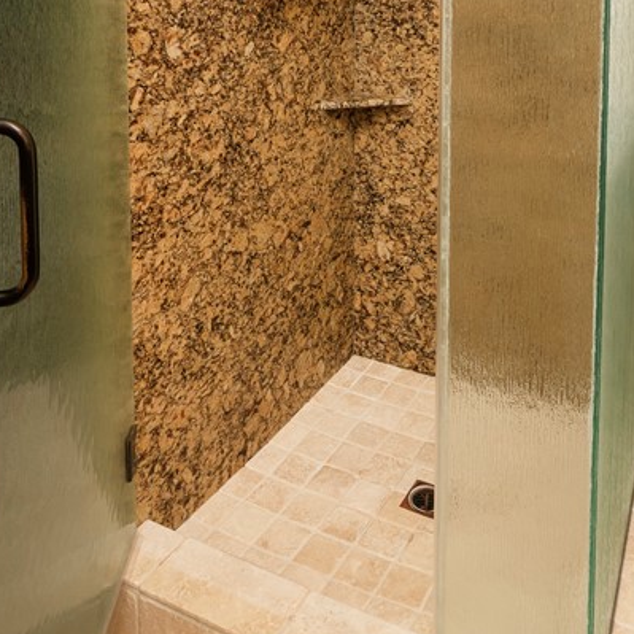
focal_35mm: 34
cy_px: 38
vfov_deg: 43.3
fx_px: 705
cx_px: 412
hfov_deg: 47.8
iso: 200
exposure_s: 1/60
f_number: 8
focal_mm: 7
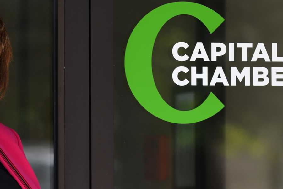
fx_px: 2814
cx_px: 86
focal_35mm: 358
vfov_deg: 3.8
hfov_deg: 5.8
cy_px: 176
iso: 250
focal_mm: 105
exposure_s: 1/800
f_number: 4
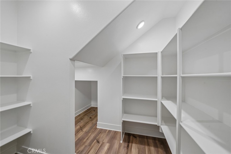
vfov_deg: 85.4
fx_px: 83
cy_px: 77
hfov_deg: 108.3
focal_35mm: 13
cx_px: 116
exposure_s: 1/13
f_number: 9
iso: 400
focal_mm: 13
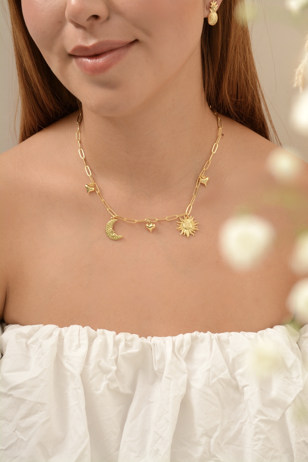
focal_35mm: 72
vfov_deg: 28.1
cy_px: 231
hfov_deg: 18.9
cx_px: 154
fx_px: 924
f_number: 9
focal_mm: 48
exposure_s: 1/320
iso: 500
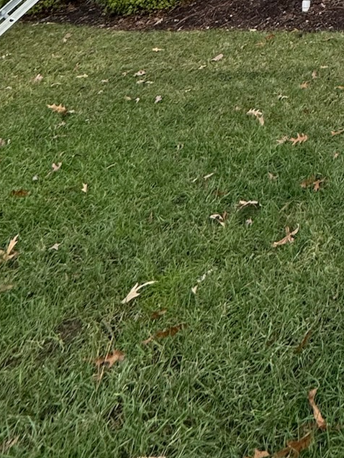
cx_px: 473
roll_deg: +2.9
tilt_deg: +12.8
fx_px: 596
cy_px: -254
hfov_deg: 26.2
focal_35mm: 45
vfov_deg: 27.0
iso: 40
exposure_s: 1/587
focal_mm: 2.22
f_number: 2.2
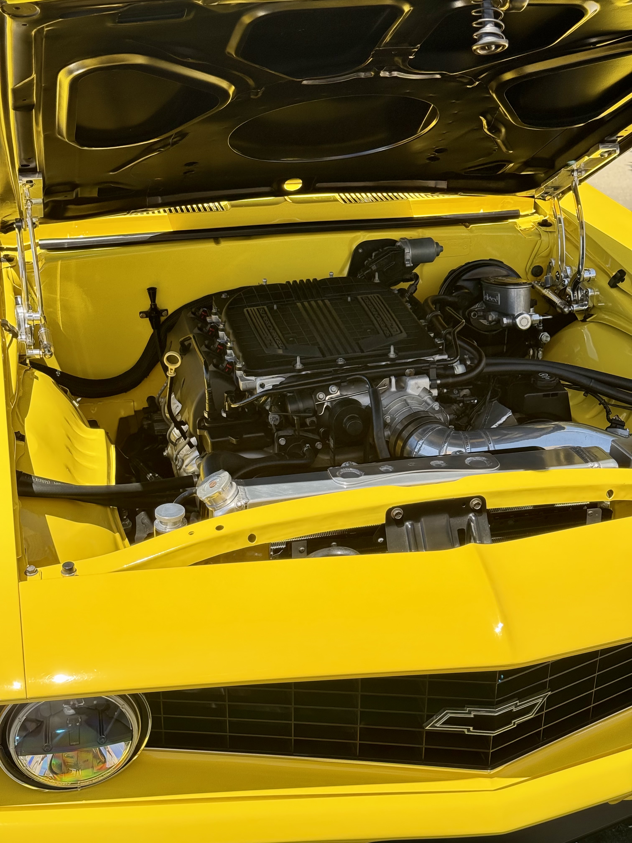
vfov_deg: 39.7
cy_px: 422
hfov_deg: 30.3
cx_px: 316
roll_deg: +0.5
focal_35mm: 48
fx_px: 1168
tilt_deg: -27.6
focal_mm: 6.76
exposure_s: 1/652
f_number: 1.78
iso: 100
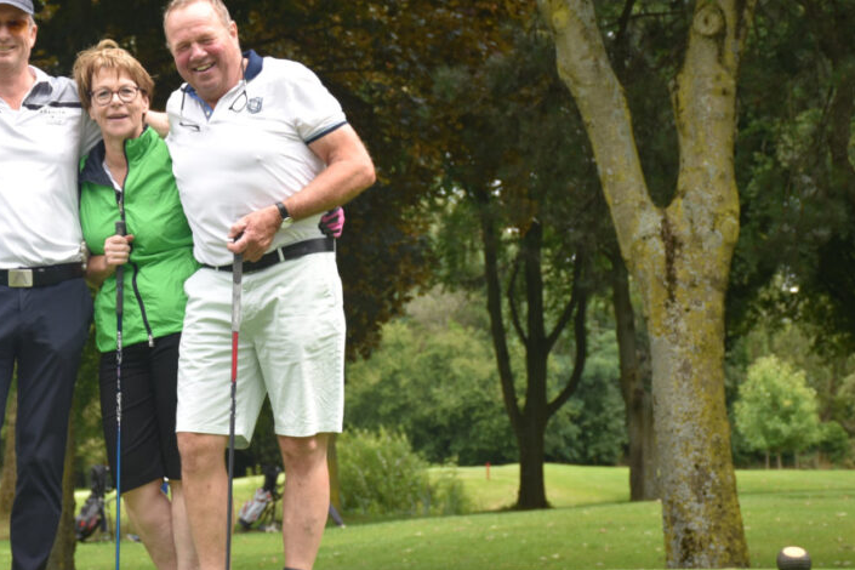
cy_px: 230
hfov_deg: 16.7
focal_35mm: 122
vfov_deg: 11.2
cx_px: 246
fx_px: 2897
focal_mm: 56
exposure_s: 1/160
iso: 100
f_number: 6.3
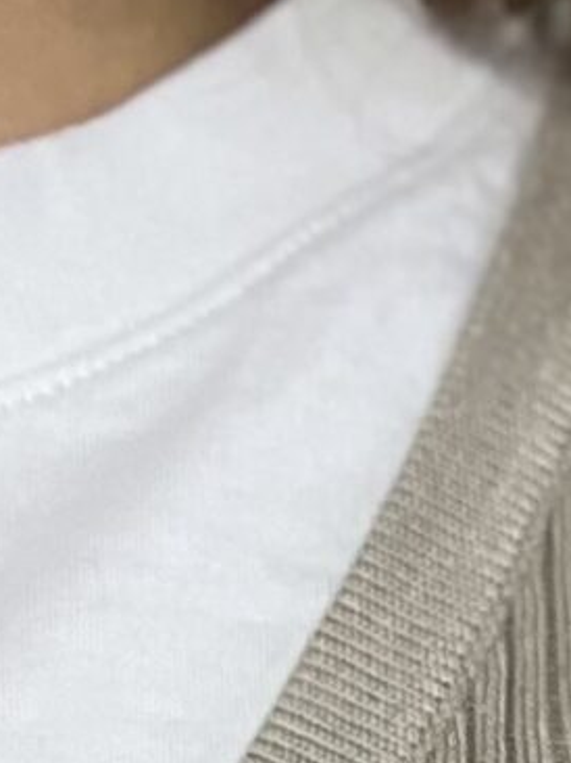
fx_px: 4624
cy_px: 2118
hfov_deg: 6.8
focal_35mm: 210
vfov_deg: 8.3
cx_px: 1155
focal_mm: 2.71
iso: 80
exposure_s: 1/50
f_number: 2.2
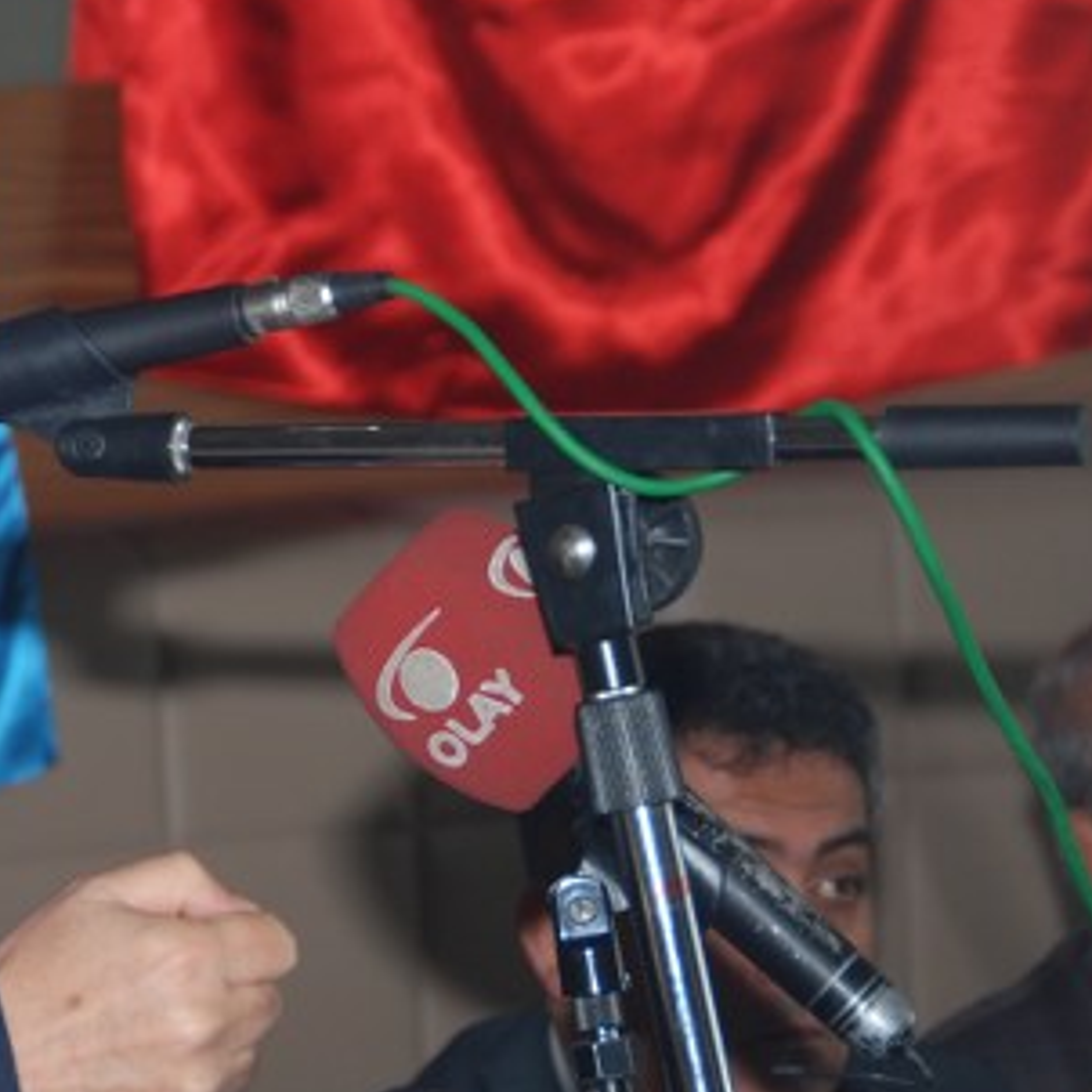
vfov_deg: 6.5
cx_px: -98
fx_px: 9672
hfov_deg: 6.4
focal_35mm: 271
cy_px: 510
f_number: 5.3
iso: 200
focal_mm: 80
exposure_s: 1/60
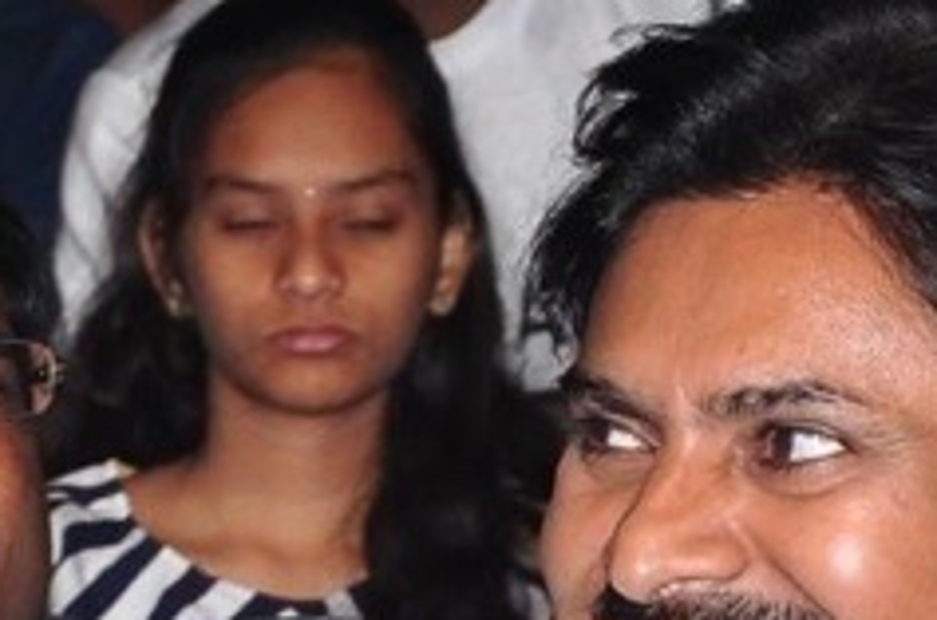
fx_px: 13819
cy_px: 1131
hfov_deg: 3.9
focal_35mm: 532
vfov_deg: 2.6
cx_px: -245
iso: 500
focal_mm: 70
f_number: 8
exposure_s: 1/125
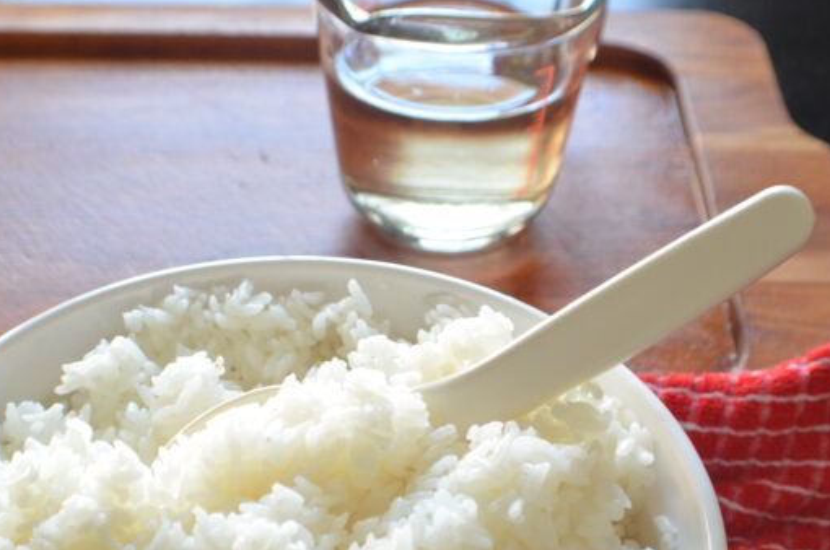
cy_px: 397
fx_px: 2434
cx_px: 397
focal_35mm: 106
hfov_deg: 19.3
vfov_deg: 12.9
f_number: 5.3
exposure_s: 1/60
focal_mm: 45
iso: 1600
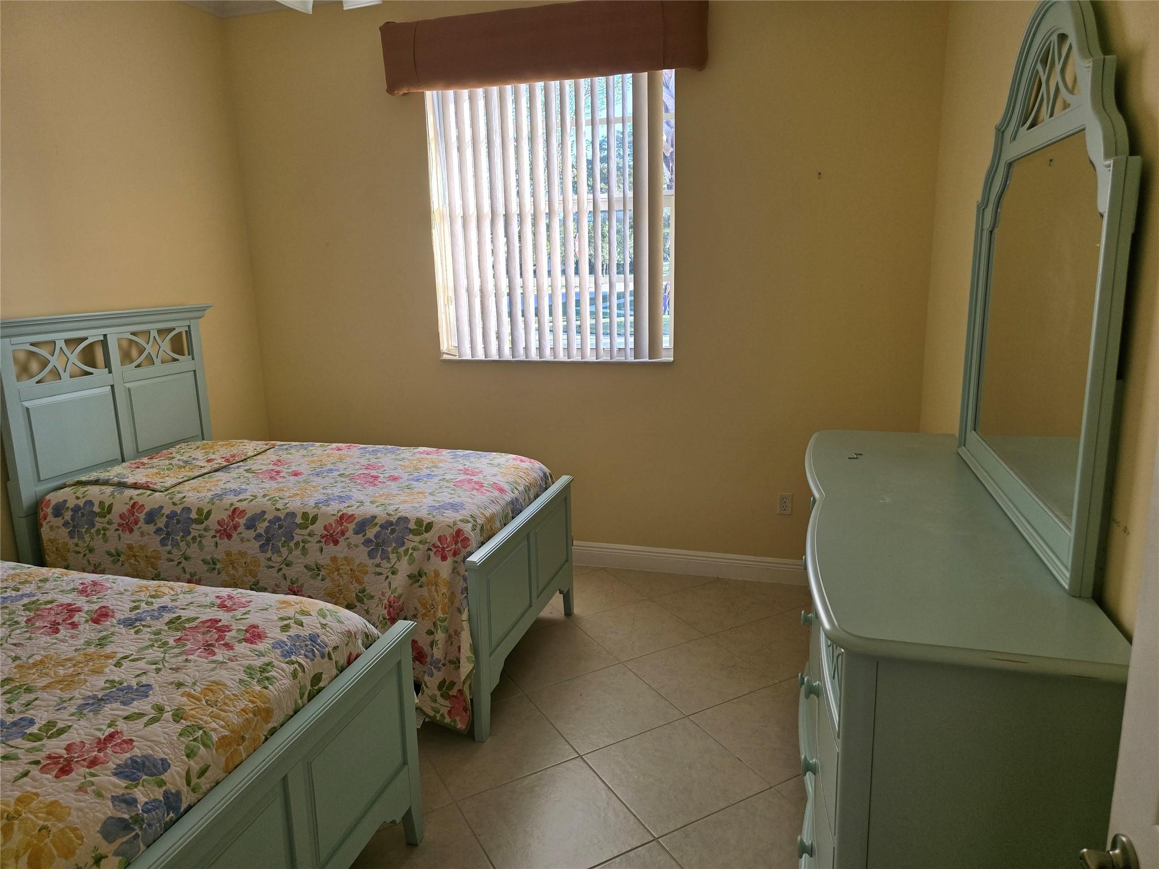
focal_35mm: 23
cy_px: 434
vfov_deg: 58.9
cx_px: 580
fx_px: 770
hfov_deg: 73.9
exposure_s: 1/180
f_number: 1.7
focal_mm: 6.3
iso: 50
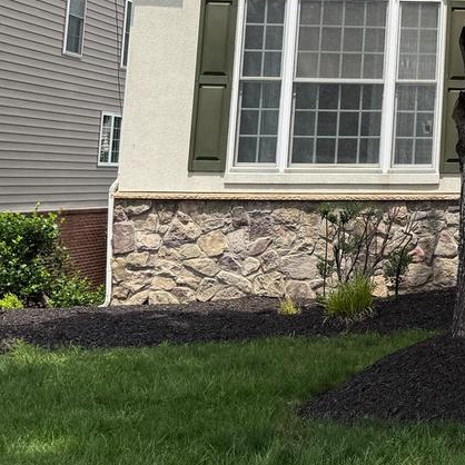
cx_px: 711
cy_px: 22
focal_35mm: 73
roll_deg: -1.2
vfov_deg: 22.9
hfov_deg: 20.2
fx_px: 1109
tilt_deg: +8.2
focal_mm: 6.76
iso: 80
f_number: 1.78
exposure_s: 1/3584
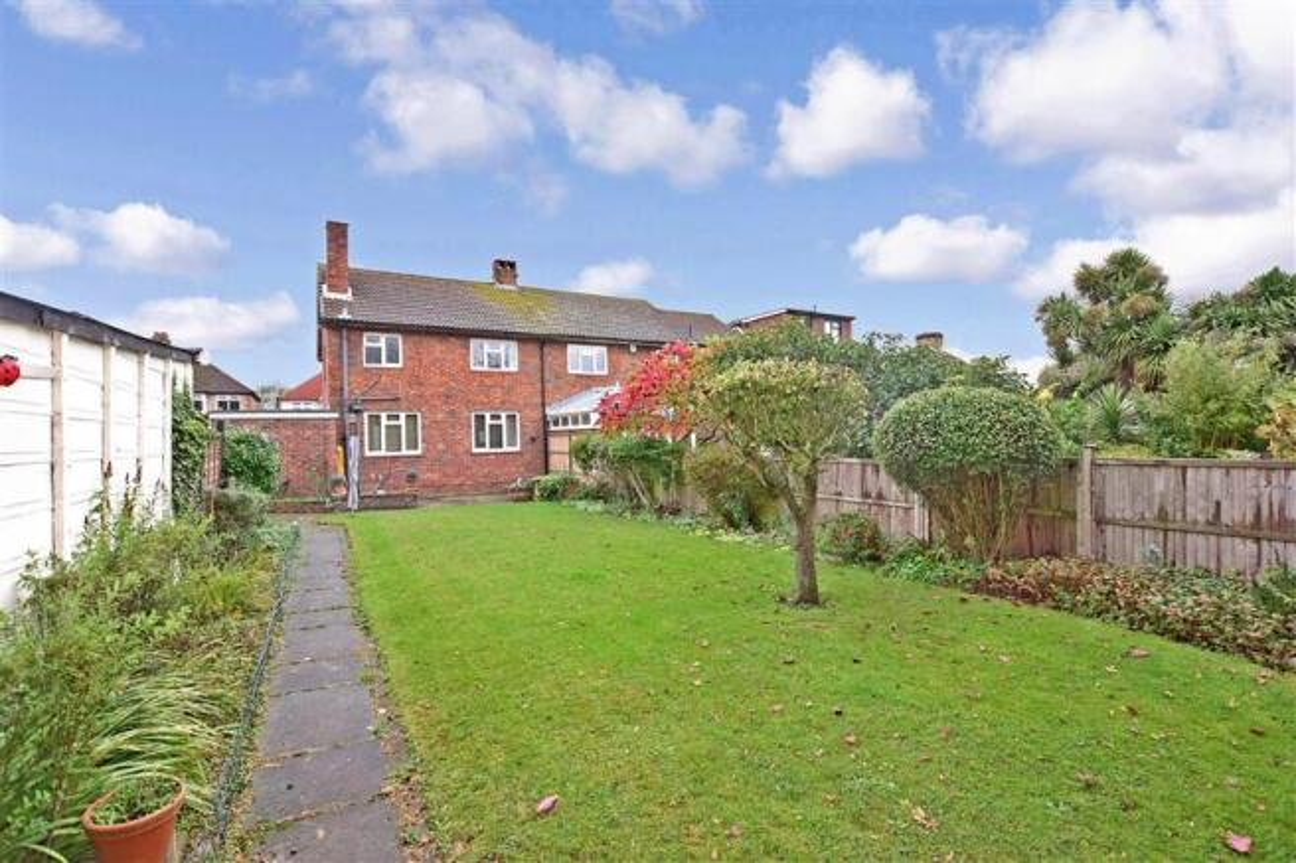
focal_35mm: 15
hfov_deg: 100.4
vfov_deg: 77.3
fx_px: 540
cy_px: 432
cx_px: 648
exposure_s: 1/125
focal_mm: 10
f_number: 5.6
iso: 400
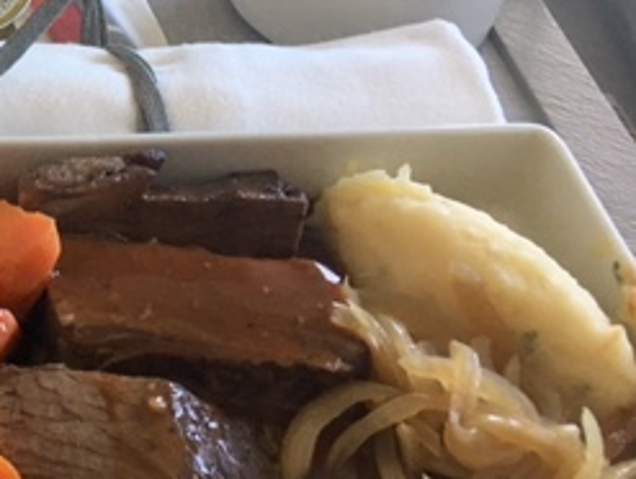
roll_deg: -1.7
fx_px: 1380
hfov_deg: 23.1
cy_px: 126
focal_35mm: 75
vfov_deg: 19.6
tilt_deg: -43.3
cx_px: -185
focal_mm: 4.15
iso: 125
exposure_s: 1/33
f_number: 2.2
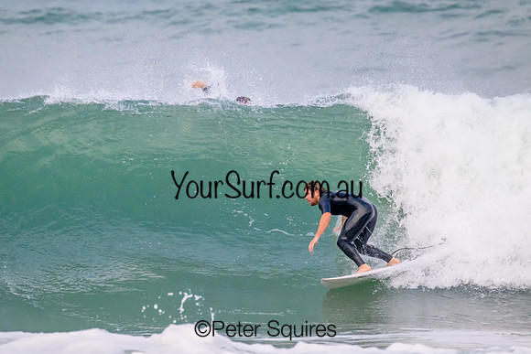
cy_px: 177
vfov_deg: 1.6
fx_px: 12324
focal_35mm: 835
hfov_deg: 2.5
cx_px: 266
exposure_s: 1/2000
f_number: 11
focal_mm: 800
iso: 4500
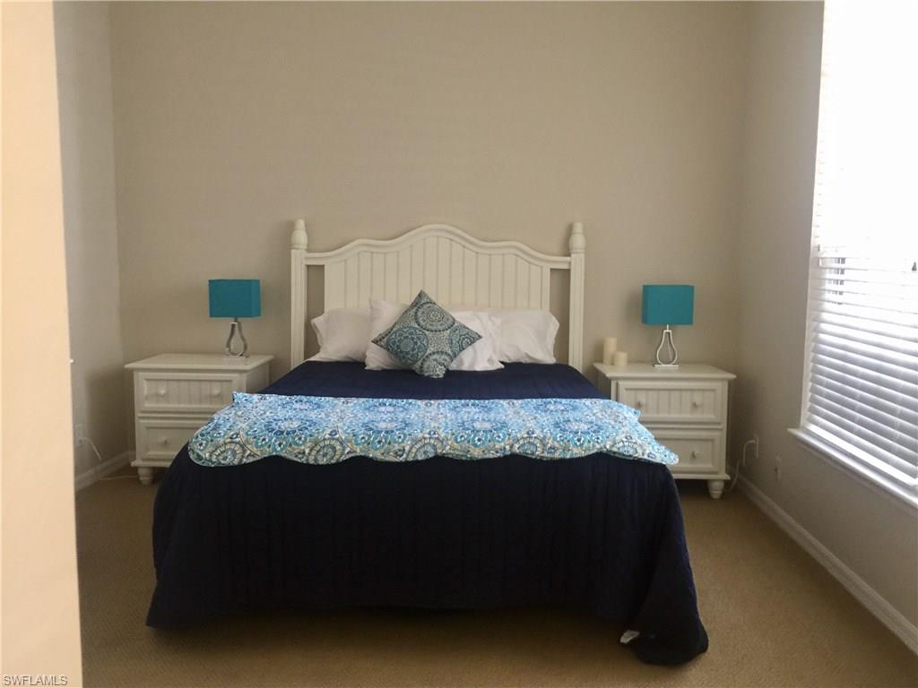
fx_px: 769
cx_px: 459
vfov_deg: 48.2
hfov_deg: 61.7
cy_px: 344
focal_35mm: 29
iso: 64
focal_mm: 4.15
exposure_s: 1/4
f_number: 2.2
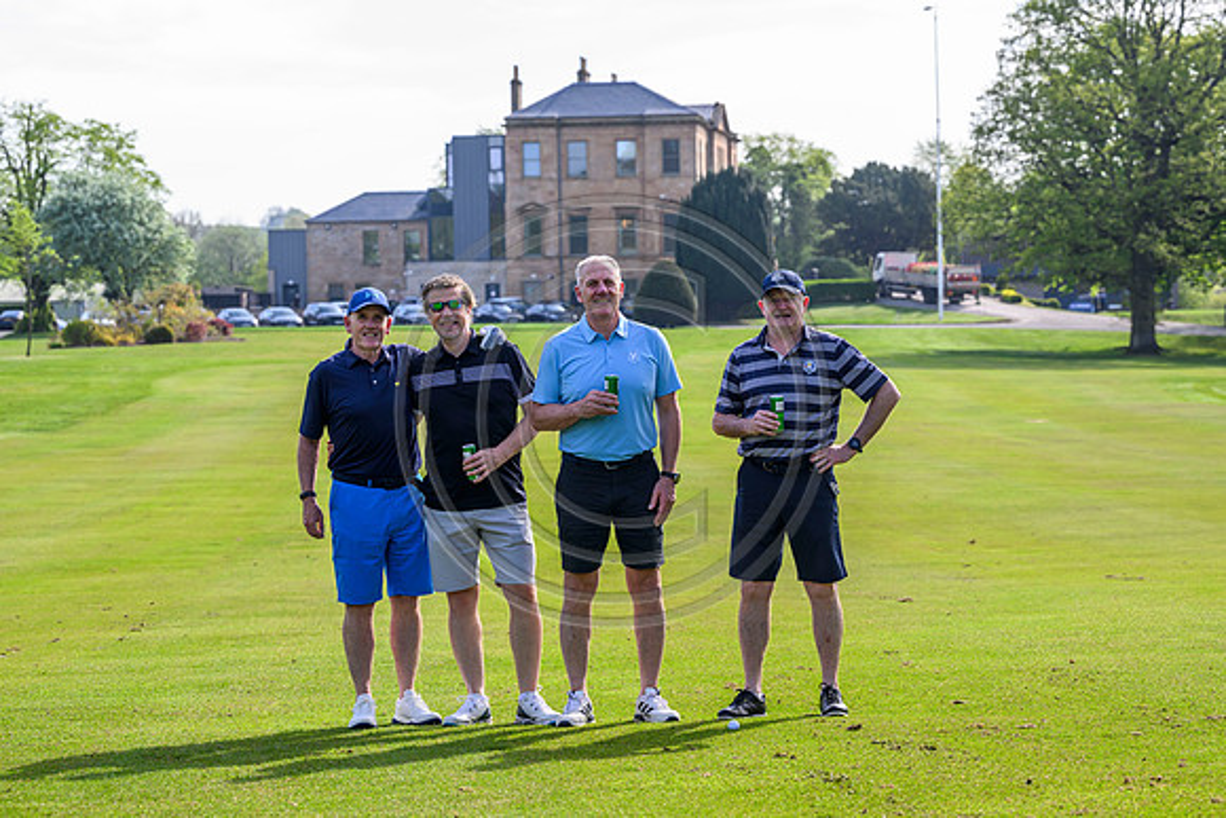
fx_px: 3168
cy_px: 409
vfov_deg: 14.7
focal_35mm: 93
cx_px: 613
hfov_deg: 21.9
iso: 500
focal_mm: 93
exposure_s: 1/800
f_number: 5.6
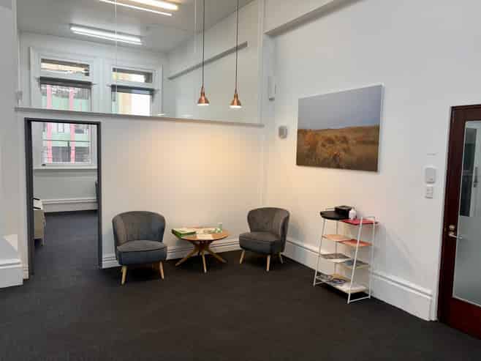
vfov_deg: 53.0
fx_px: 361
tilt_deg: -4.5
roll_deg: -0.7
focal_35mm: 26
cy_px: 180
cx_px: 240
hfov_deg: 67.3
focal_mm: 5.96
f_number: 1.6
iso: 80
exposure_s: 1/100
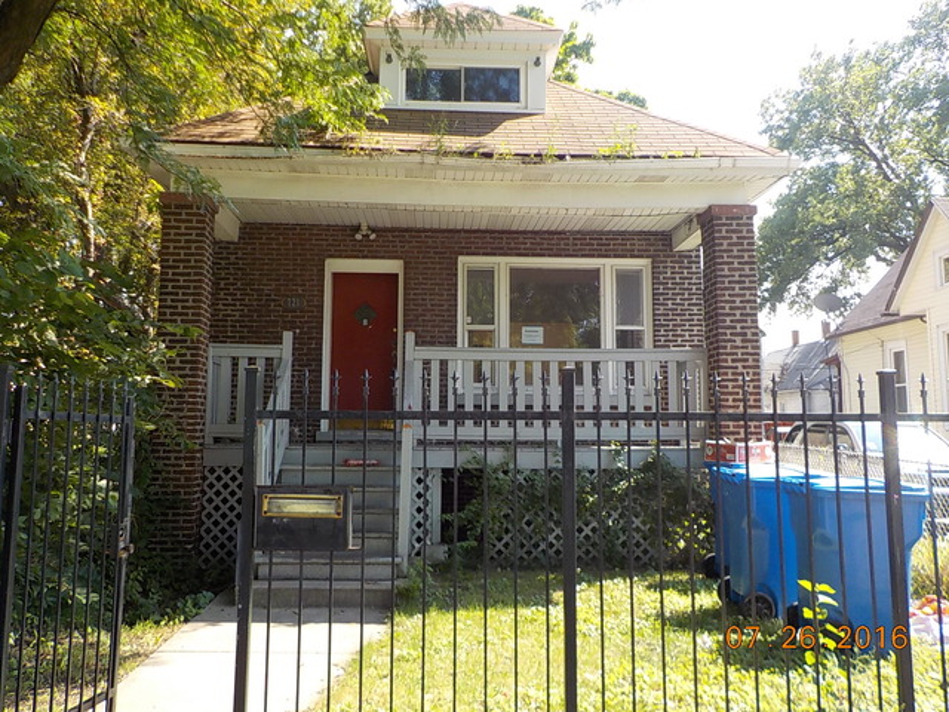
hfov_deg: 60.0
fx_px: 822
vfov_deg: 46.8
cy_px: 356
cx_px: 474
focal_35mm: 30
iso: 125
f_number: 3.3
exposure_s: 1/250
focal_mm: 4.1
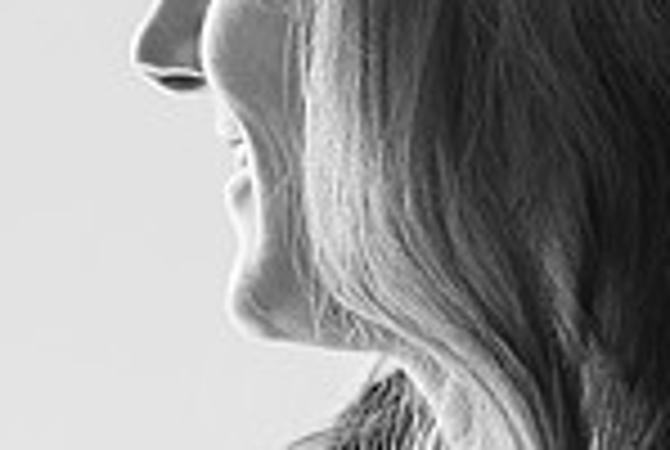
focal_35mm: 787
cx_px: 297
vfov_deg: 1.8
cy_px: 169
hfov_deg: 2.6
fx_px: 14676
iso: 640
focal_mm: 135
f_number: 3.2
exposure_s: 1/800
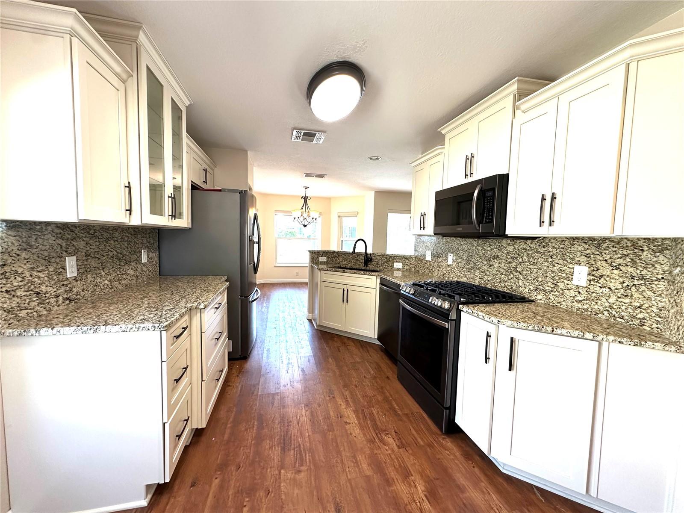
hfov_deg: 102.1
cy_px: 256
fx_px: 277
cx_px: 342
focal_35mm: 14
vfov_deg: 85.7
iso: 200
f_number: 2.2
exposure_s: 1/120
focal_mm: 2.22
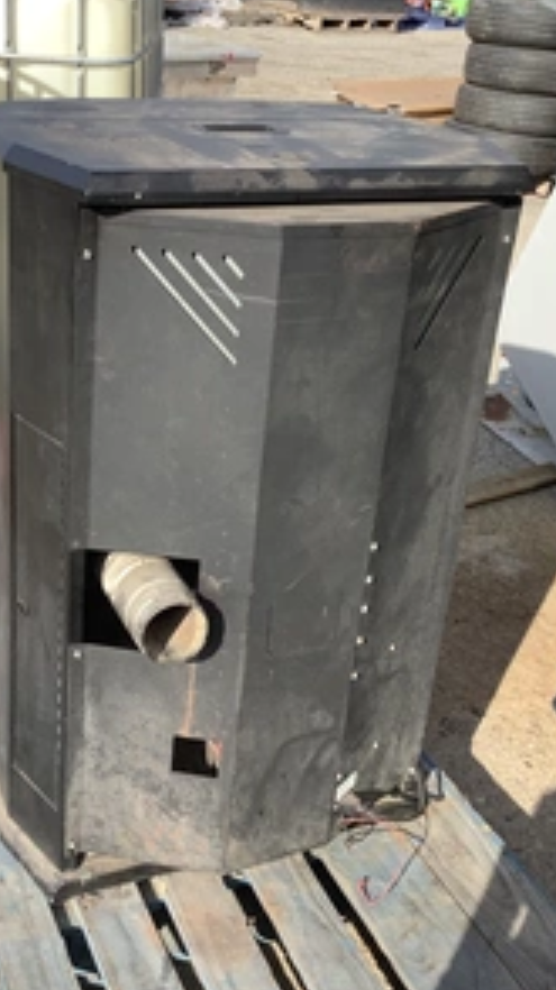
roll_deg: -0.7
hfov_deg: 25.9
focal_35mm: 46
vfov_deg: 44.6
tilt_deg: -32.1
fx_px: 1208
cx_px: 249
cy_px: 495
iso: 25
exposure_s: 1/823
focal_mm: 3.3
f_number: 2.4
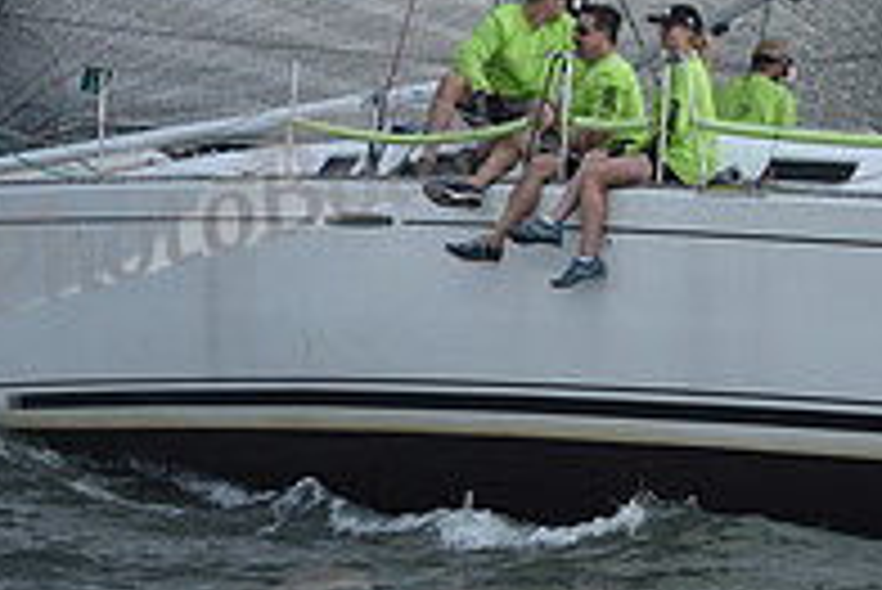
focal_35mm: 207
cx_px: 842
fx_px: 5075
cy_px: -97
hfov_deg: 9.9
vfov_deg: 6.6
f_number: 3.2
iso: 400
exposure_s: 1/640
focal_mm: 70
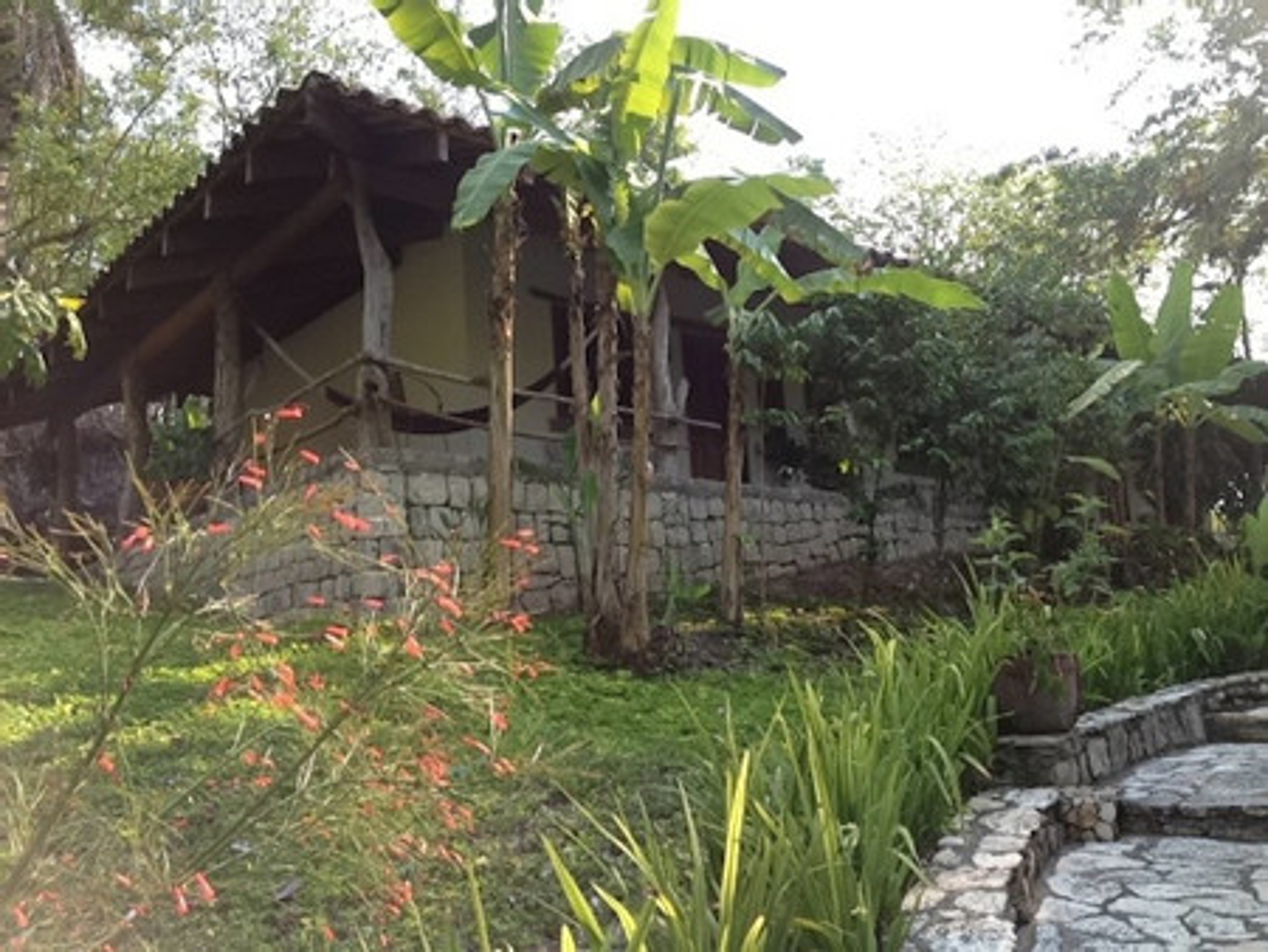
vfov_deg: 40.7
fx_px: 1283
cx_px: 634
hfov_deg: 52.6
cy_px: 476
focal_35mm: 35
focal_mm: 4.28
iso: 64
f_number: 2.4
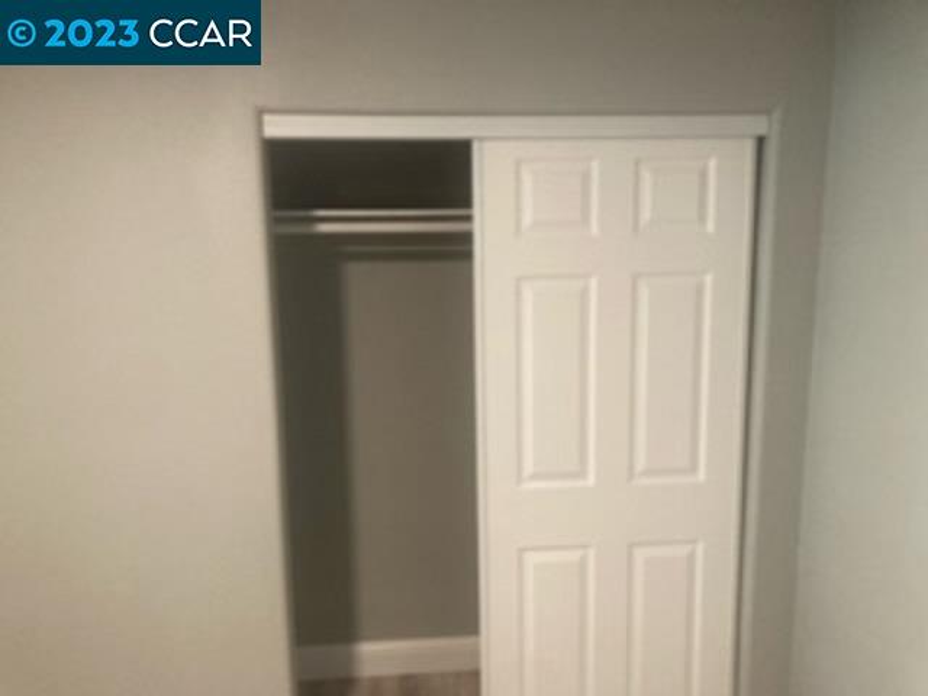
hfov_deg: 63.4
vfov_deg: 49.7
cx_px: 464
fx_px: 751
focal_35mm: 28
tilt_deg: -10.6
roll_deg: +0.7
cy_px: 348
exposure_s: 1/60
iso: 250
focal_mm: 3.99
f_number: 1.8
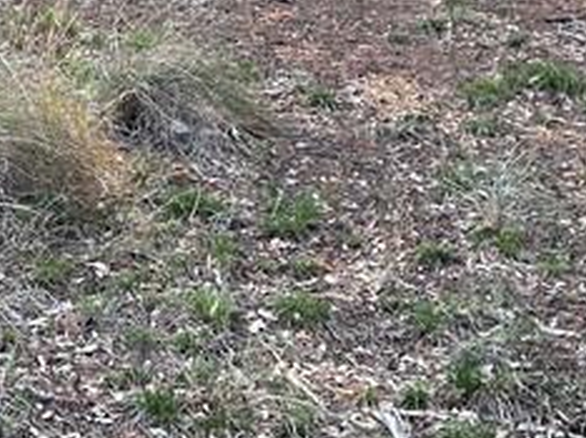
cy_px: -260
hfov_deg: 16.7
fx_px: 1928
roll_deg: -0.9
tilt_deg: -2.9
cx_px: -65
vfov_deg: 12.2
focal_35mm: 114
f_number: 1.6
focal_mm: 5.1
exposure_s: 1/243
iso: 40
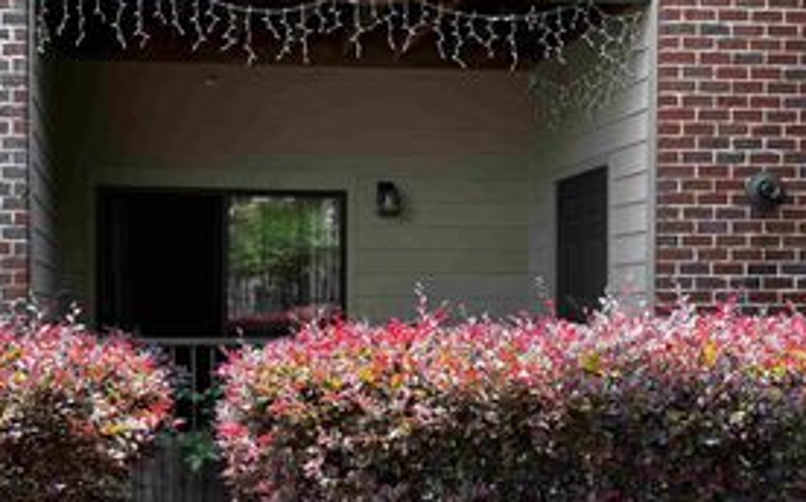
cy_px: 328
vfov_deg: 25.7
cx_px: 277
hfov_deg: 39.9
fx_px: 1097
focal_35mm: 50
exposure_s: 1/265
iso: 40
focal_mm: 5.96
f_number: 1.6
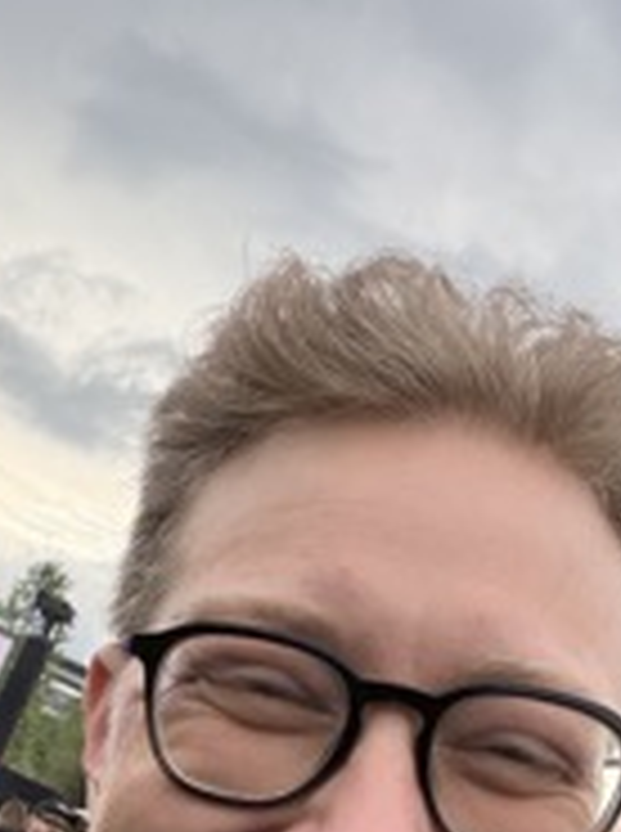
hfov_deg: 21.9
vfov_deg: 28.7
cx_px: 32
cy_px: 747
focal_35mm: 65
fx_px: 1560
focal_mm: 2.71
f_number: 1.9
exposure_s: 1/227
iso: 64
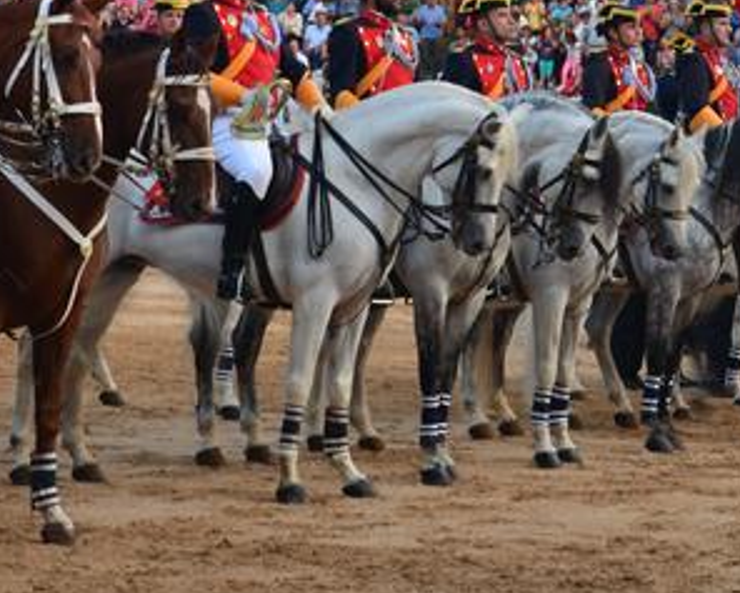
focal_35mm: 152
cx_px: 572
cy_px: 28
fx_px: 3330
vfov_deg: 10.1
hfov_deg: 12.6
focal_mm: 40
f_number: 7.1
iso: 250
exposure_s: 1/25
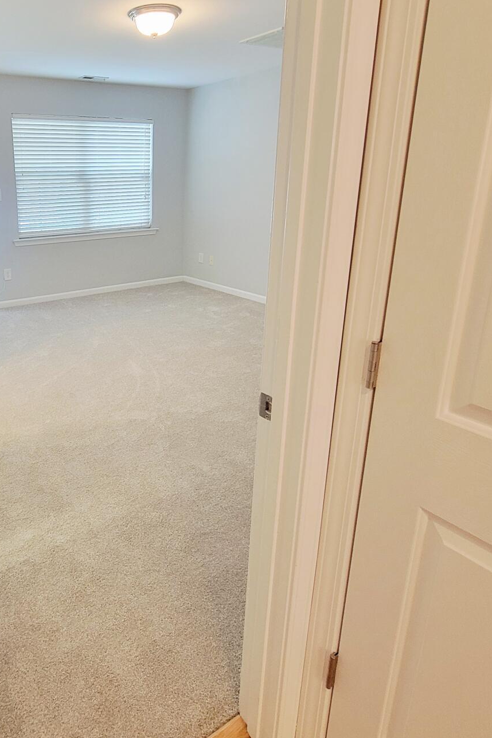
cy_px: 306
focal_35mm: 21
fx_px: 431
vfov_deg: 80.5
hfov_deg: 55.0
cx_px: 92
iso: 320
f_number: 2.2
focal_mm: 2.2
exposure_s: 1/30
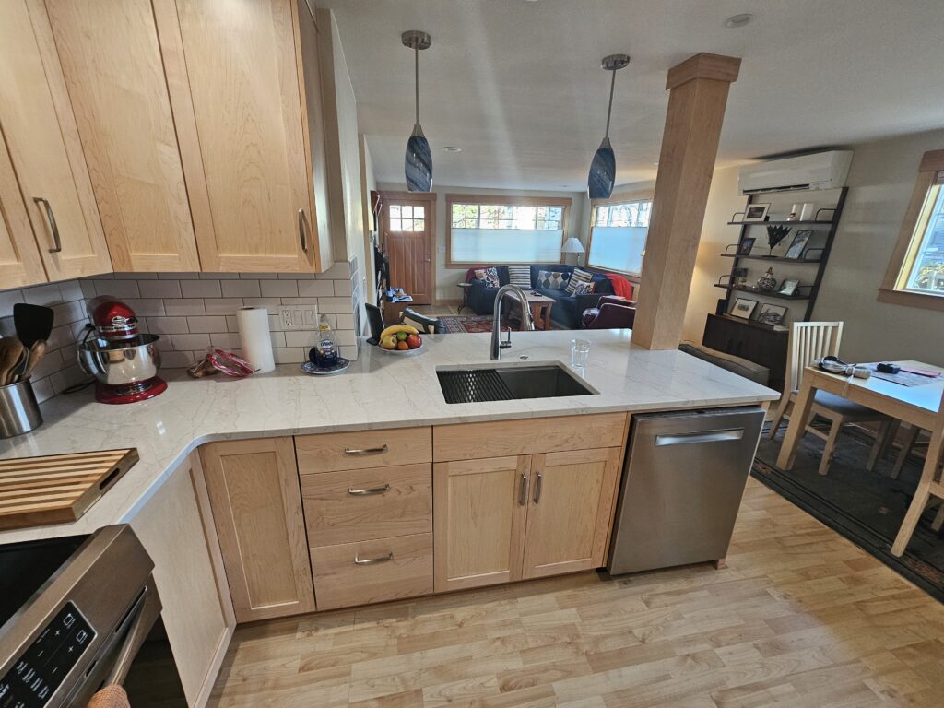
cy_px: 354
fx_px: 355
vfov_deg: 89.9
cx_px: 472
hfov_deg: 106.2
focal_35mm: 13
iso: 250
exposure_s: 1/60
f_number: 2.2
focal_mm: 2.2
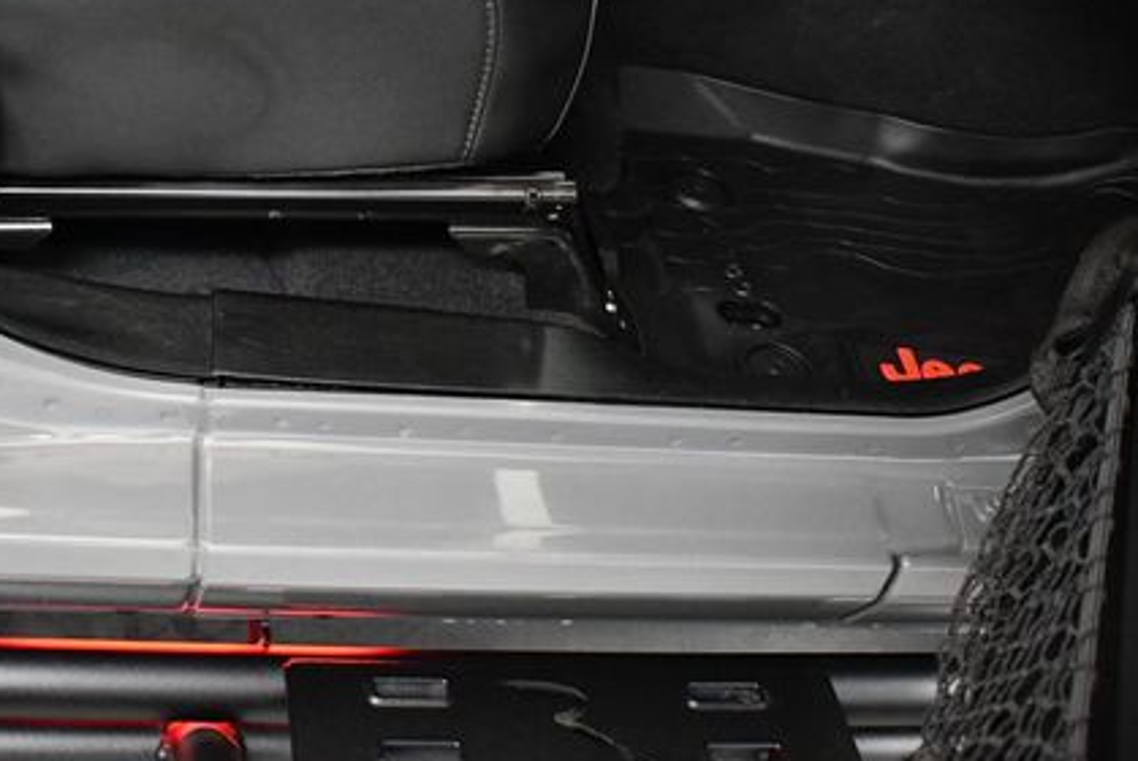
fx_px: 1740
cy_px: 416
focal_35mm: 55
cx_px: 291
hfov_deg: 35.5
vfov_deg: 24.6
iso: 3200
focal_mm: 18
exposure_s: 1/60
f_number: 3.5
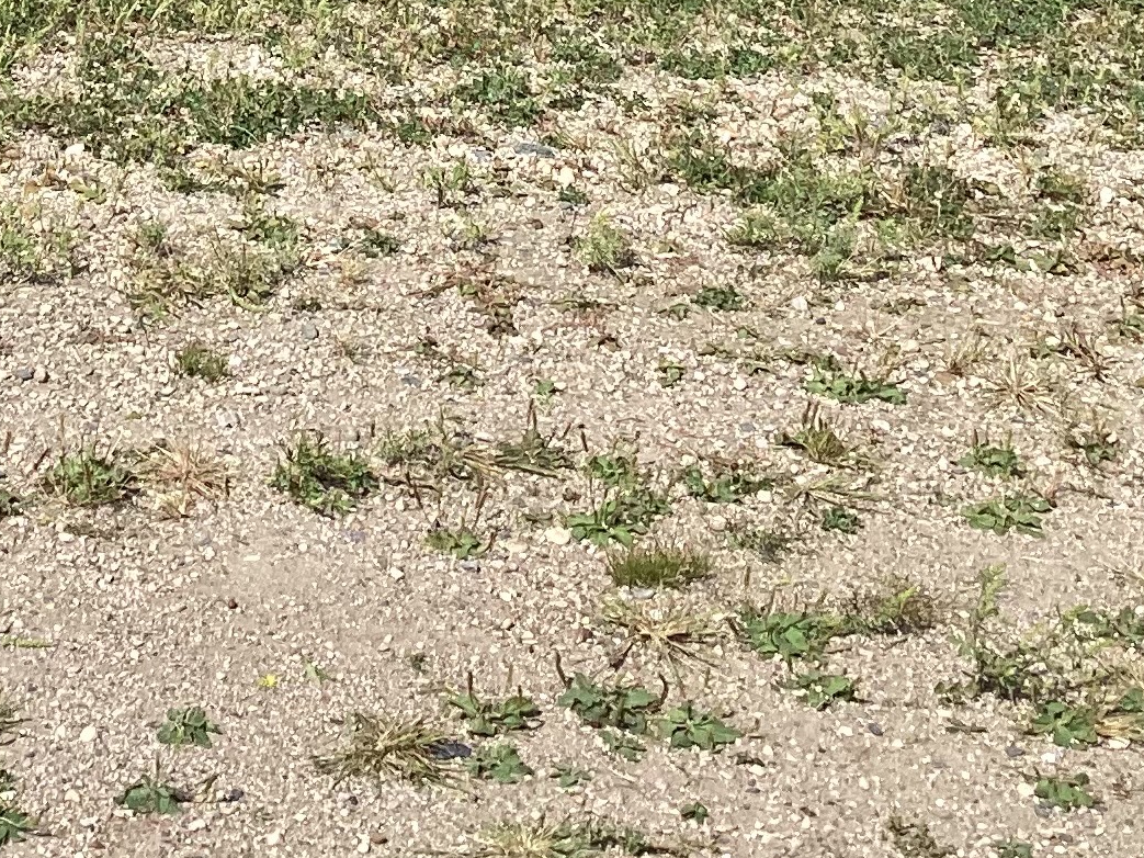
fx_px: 3205
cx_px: 1
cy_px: -404
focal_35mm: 97
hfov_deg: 19.6
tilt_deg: -6.0
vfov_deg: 14.3
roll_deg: +0.0
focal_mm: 3.3
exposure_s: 1/1235
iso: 25
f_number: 2.4
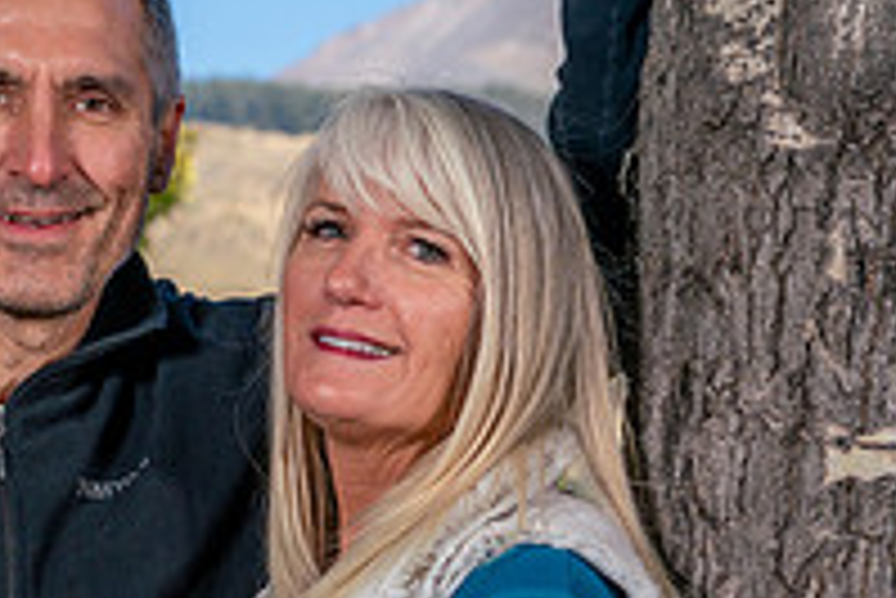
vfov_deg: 9.4
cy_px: 425
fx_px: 3636
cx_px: 77
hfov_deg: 13.9
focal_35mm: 146
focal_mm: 50
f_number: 4.5
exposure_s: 1/640
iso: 160
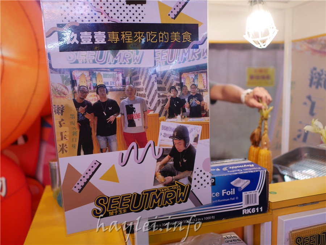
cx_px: 163
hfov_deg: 60.0
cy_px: 122
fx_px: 283
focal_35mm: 30
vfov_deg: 46.8
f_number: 1.7
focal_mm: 15
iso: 200
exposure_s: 1/80
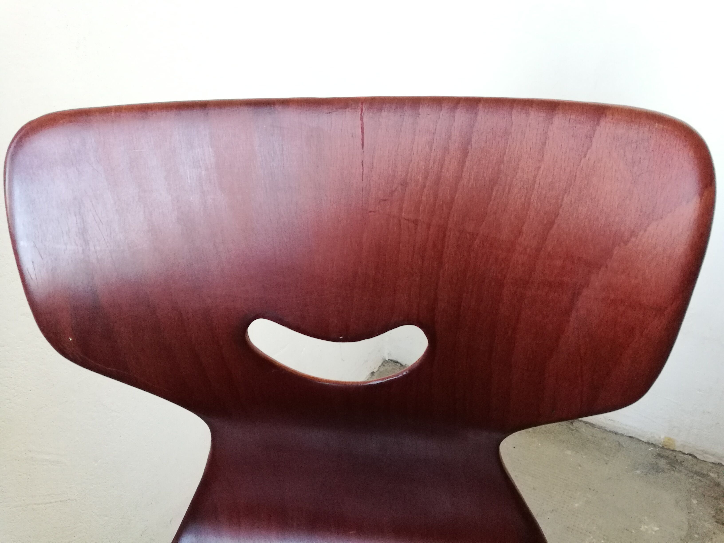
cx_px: 362
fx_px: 565
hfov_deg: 65.3
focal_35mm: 27
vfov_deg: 51.4
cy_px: 272
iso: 400
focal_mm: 4.5
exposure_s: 1/33.3
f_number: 2.2
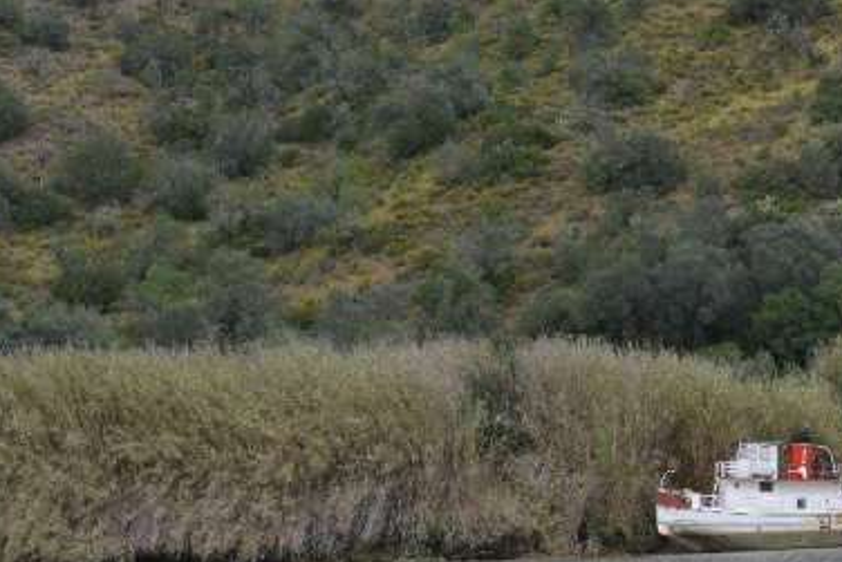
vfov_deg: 9.2
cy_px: 273
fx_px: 3486
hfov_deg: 13.7
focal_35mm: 149
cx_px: 658
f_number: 10
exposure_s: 1/160
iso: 125
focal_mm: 70
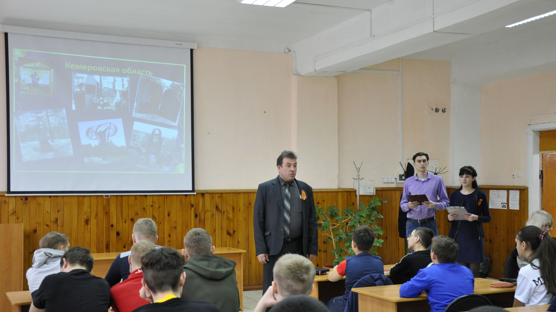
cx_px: 275
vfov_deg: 23.5
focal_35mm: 51
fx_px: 752
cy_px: 179
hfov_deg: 40.6
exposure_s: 1/40
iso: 800
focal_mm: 32
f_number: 4.2
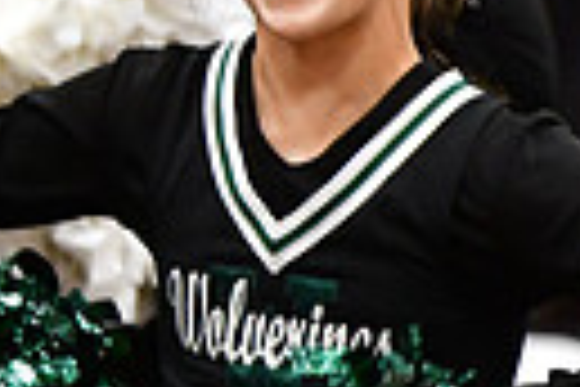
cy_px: 7
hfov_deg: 1.5
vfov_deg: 1.0
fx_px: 21748
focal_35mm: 1350
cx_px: -710
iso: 5000
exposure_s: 1/500
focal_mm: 200
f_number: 3.5
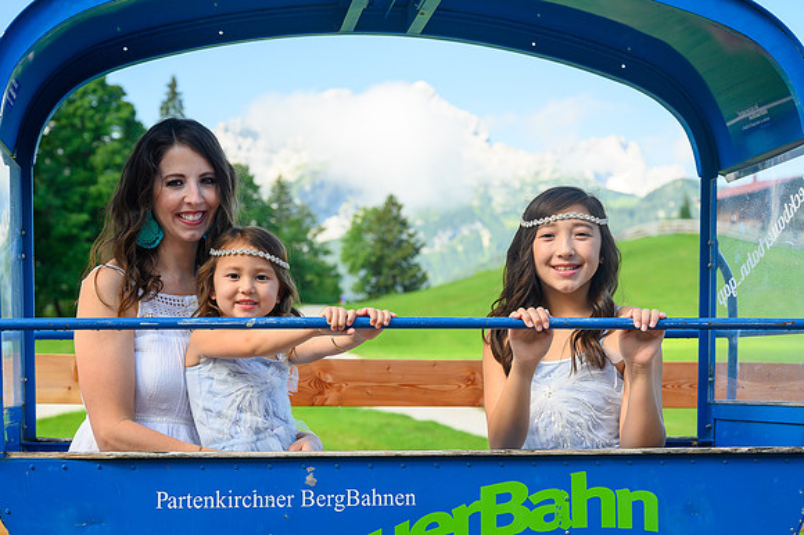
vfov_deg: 22.4
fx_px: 1349
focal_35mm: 60
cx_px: 343
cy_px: 268
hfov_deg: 33.1
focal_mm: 52
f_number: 5
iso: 160
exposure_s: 1/160
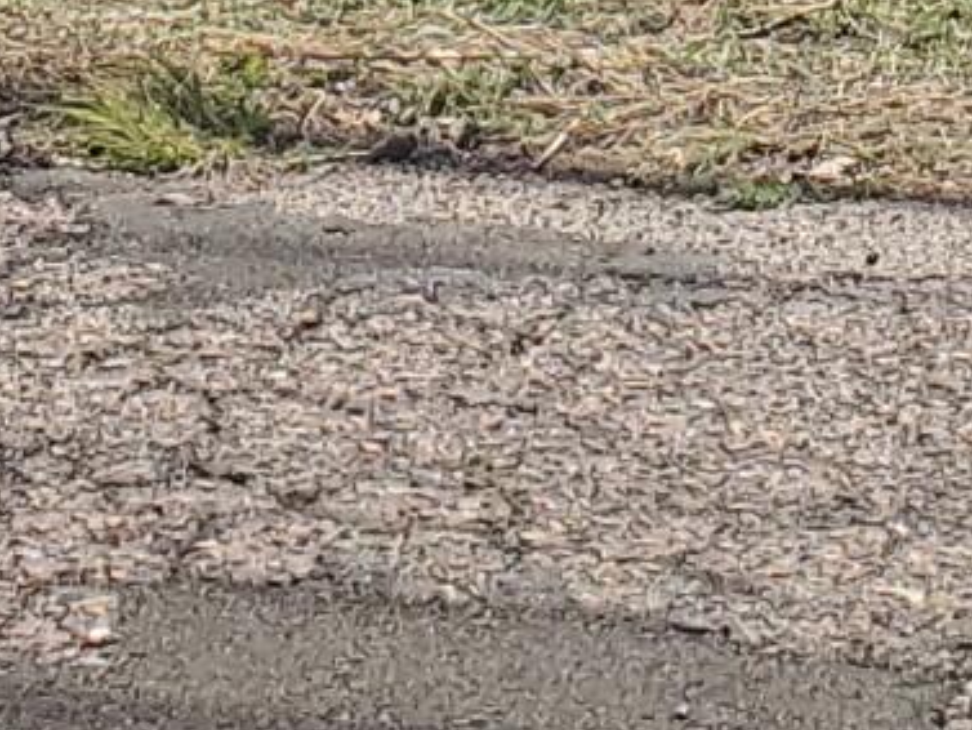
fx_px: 5814
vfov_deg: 6.3
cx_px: 1707
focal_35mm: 207
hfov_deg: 9.2
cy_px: -1785
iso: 50
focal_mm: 4.3
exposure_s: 1/1515
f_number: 2.4
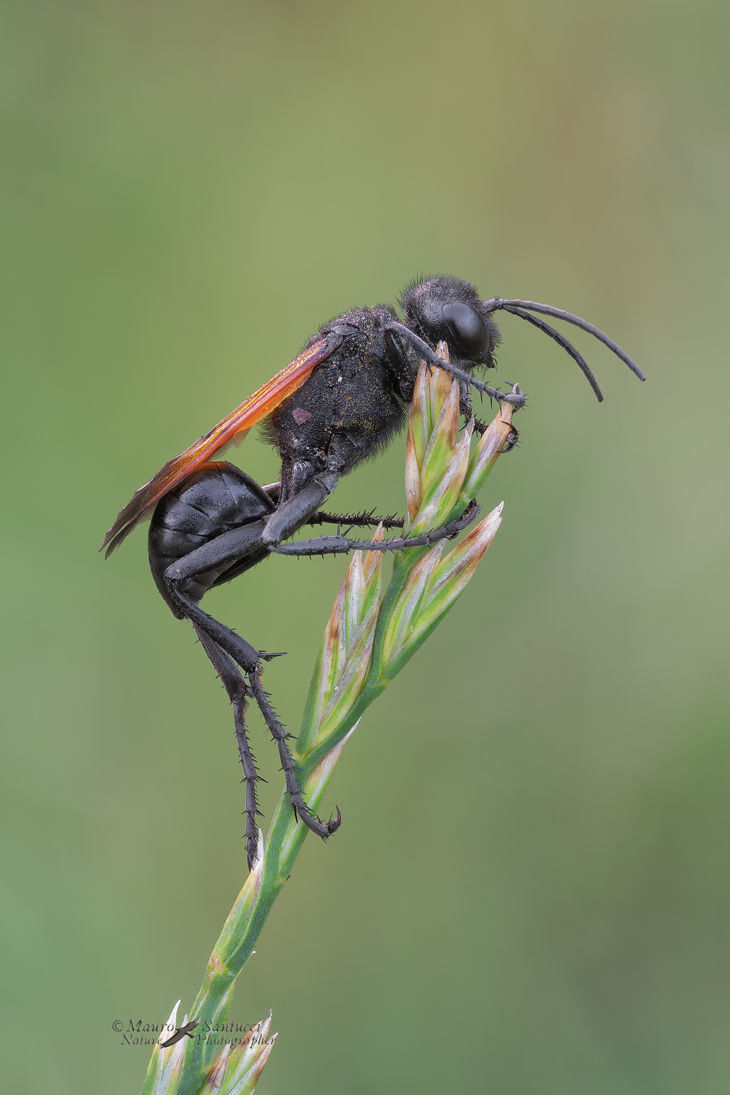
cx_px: 365
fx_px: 4106
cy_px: 548
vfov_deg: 15.2
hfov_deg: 10.2
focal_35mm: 135
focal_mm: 90
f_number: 13
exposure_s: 1.6
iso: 100
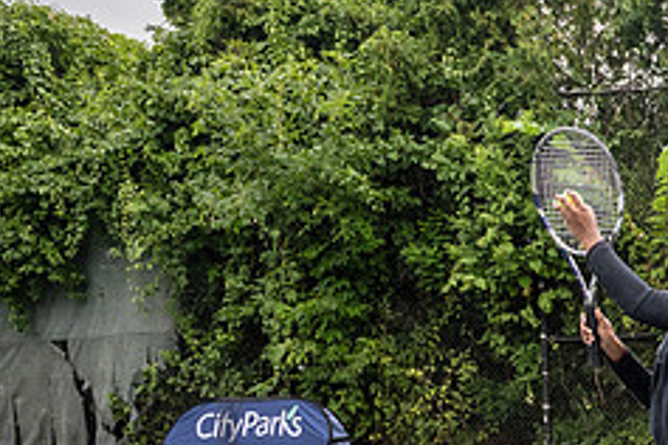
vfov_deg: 18.0
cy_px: 442
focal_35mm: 74
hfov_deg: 22.8
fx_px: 1373
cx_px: 969
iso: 1000
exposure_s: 1/1000
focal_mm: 24
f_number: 5
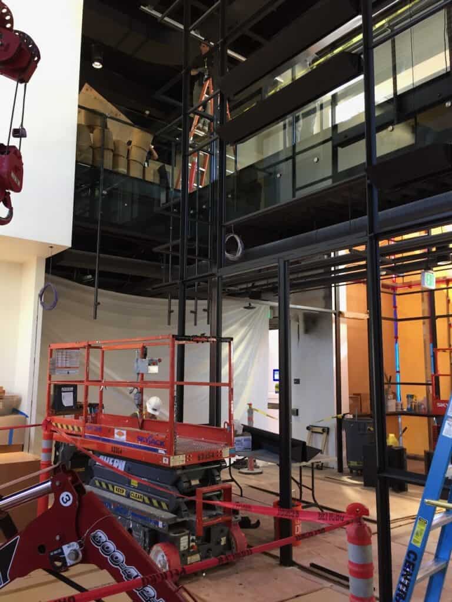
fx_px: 505
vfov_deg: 61.7
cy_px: 301
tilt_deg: +9.2
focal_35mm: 29
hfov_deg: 48.2
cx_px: 226
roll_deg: -0.5
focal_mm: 4.15
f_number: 2.2
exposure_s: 1/30
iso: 64
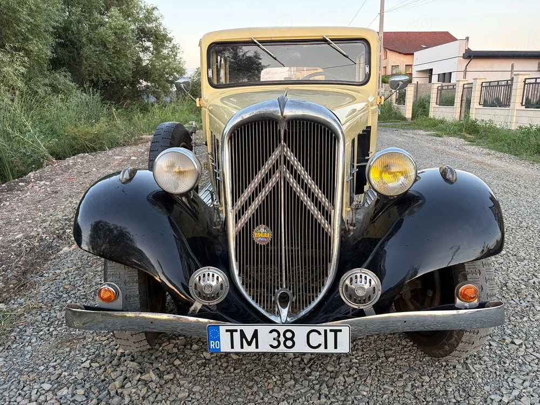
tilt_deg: -13.8
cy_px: 202
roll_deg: +1.4
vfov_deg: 53.1
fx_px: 406
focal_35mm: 26
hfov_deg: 67.3
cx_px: 270
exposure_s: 1/121
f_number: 1.6
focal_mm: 5.96
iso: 100
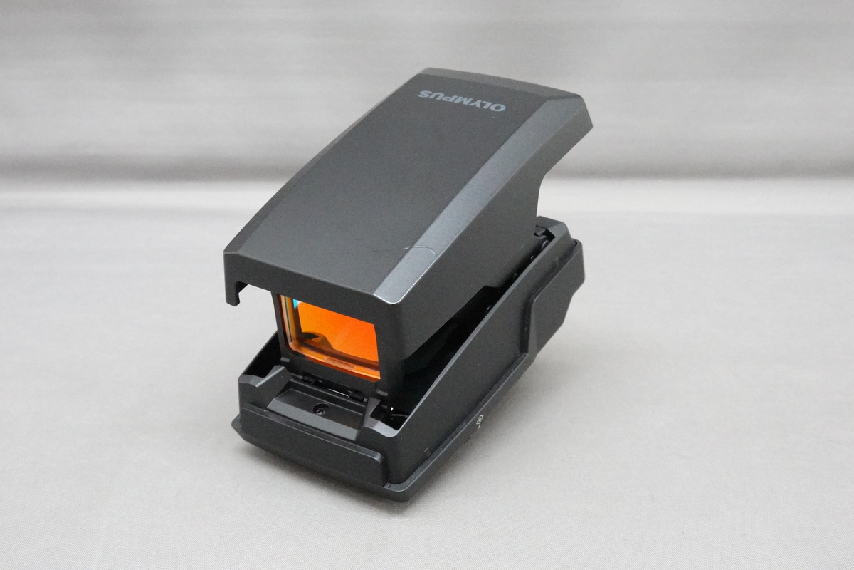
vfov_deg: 27.0
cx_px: 427
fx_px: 1186
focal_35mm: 50
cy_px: 285
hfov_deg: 39.6
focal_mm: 19.03
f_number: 8
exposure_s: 1/50
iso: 5000
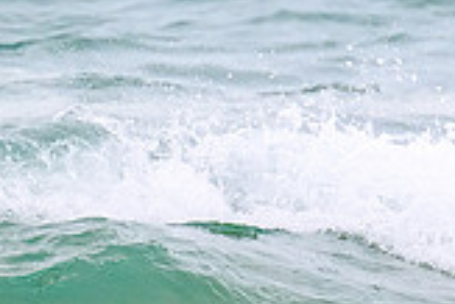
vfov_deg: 0.4
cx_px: 743
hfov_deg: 0.6
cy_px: 247
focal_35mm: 3304
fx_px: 41795
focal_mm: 800
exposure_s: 1/2000
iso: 1100
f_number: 11
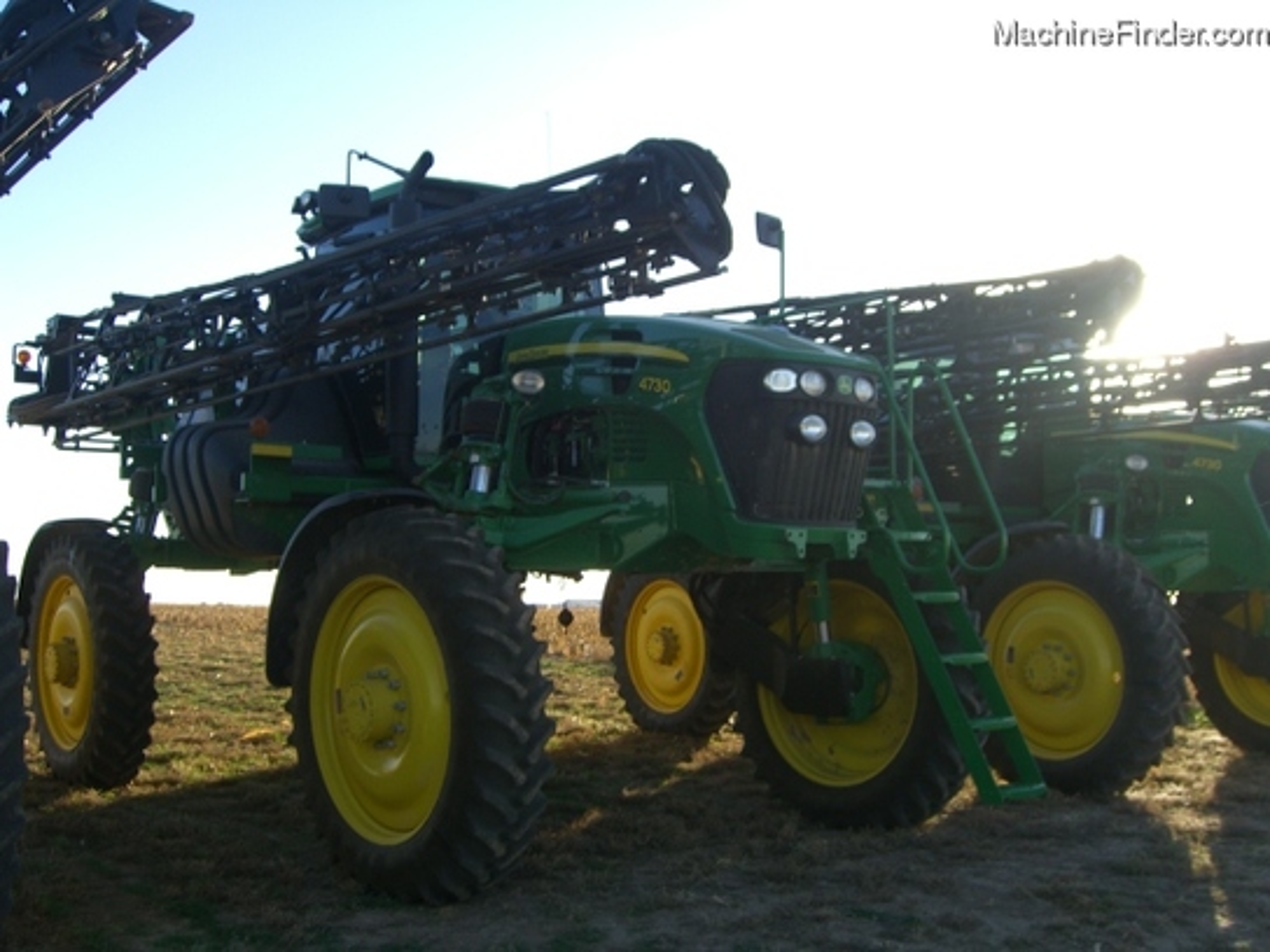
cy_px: 476
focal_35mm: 38
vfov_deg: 37.7
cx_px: 635
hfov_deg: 49.0
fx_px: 1394
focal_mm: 7.9
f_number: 4
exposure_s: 1/200
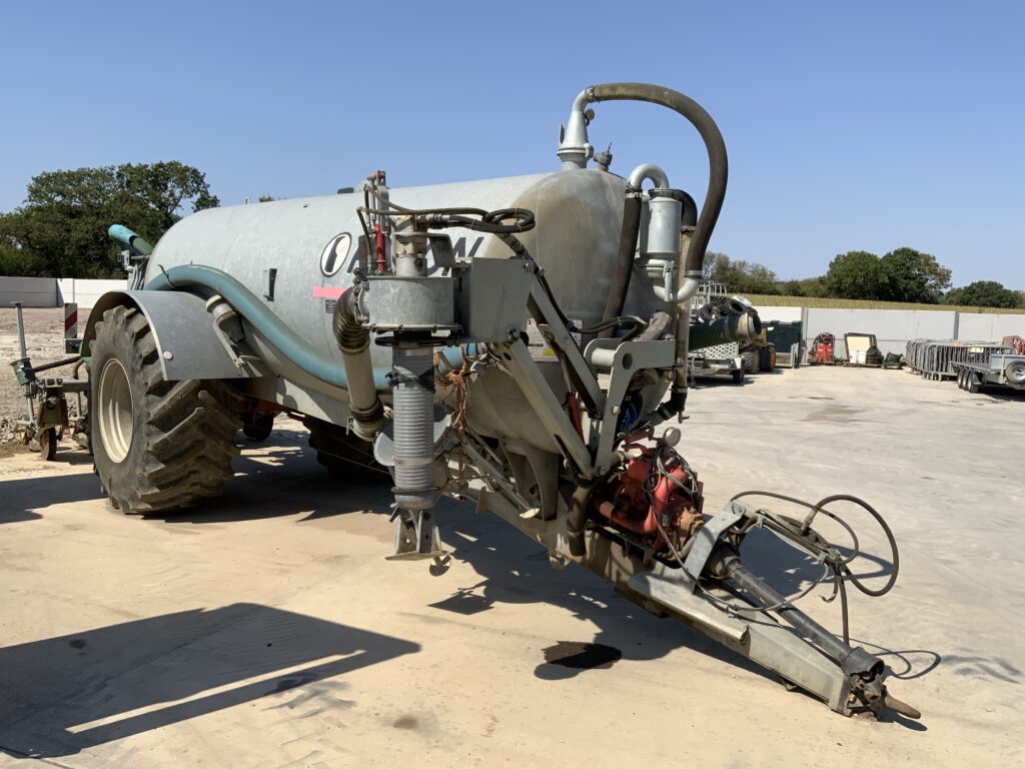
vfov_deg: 48.2
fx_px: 859
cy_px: 384
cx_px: 512
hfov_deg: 61.7
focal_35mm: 29
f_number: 1.8
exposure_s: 1/2538
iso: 16
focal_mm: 3
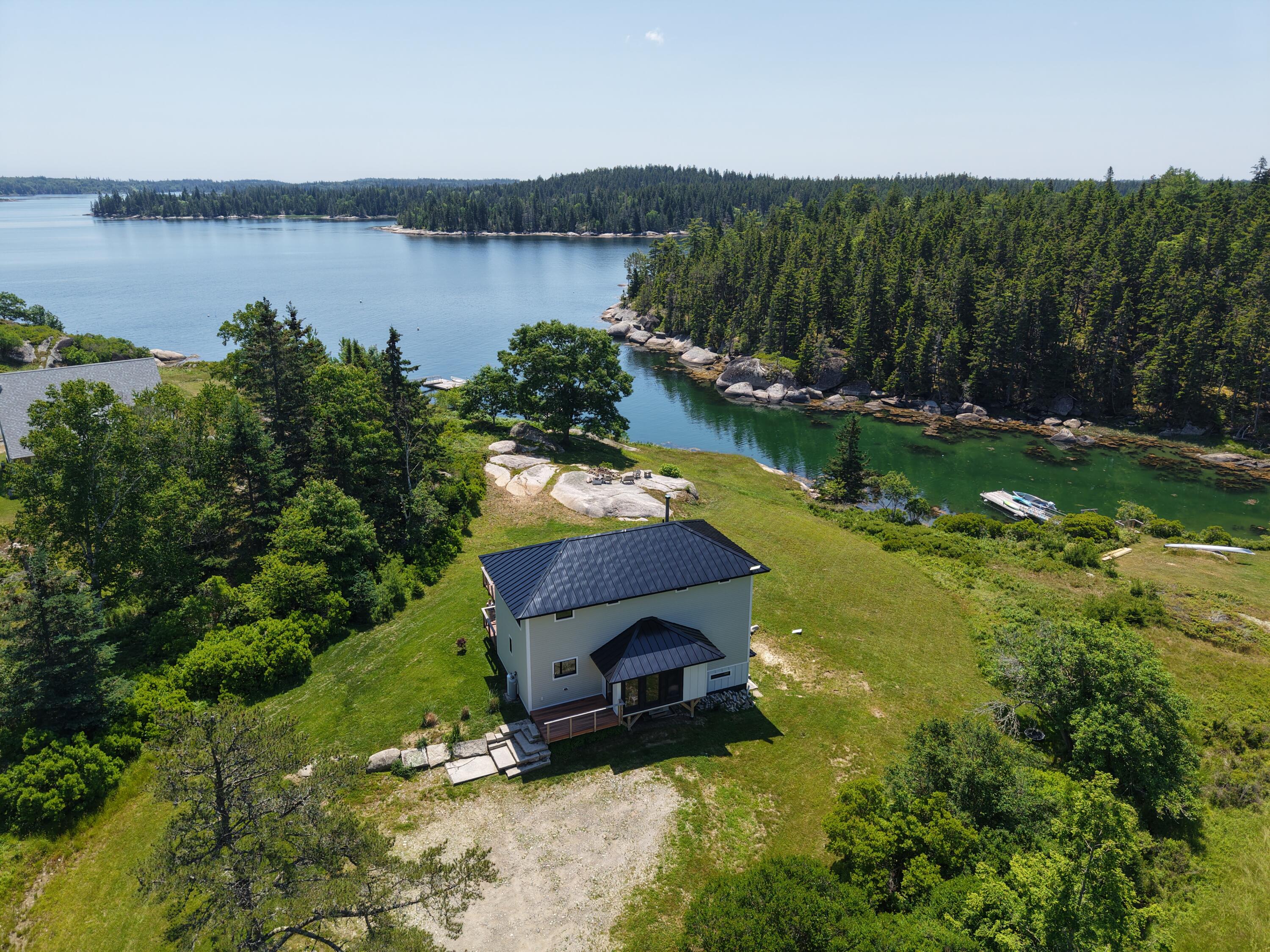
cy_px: 476
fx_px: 881
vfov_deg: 56.8
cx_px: 635
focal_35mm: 24
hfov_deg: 71.6
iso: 220
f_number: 1.8
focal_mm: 8.67
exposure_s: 1/5000
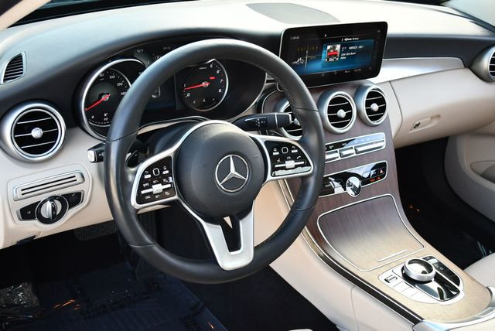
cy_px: 166
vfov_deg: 30.6
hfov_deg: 44.5
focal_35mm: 44
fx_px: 606
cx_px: 248
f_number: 3.8
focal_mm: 22
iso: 560
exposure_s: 1/250
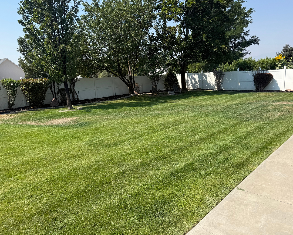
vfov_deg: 54.9
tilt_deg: -9.5
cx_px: 143
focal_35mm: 26
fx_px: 225
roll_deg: +4.8
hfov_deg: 66.0
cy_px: 119
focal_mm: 6.76
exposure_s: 1/3145
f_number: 1.78
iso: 80
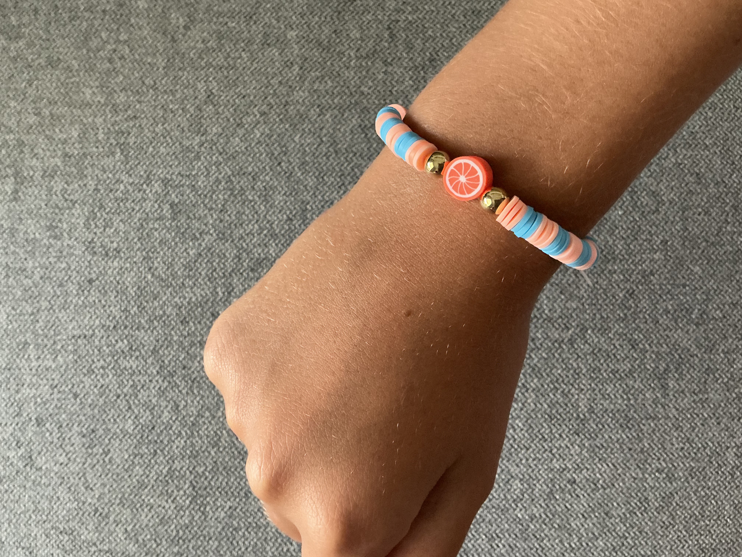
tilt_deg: -86.6
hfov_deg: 63.4
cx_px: 371
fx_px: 600
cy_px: 278
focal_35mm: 28
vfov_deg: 49.7
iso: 250
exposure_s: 1/60
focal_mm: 3
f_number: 1.8
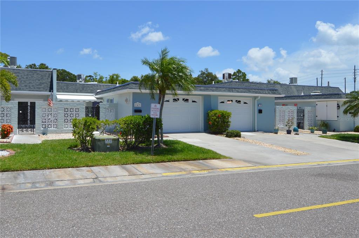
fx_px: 209
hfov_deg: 81.3
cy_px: 119
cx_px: 180
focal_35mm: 21
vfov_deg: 59.4
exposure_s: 1/320
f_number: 9
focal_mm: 14
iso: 100
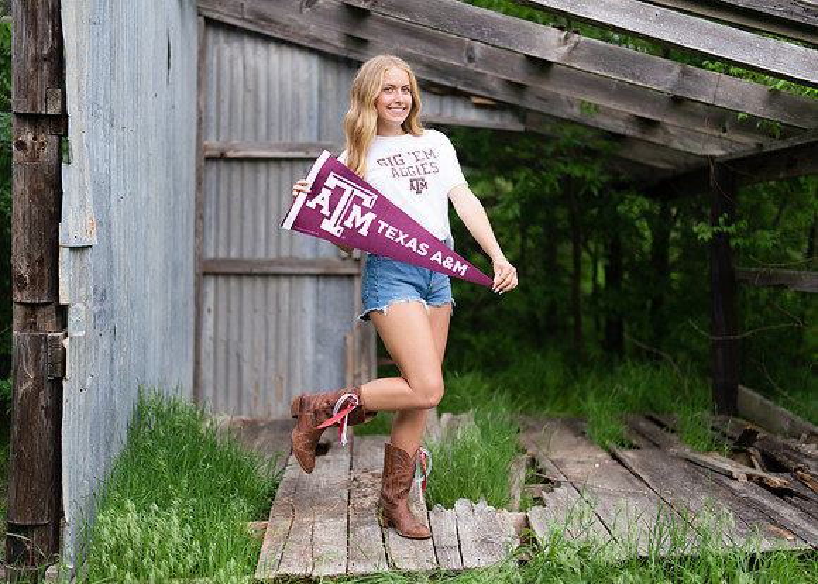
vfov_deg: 26.9
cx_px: 409
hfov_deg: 37.0
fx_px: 1222
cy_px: 292
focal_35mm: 53
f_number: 1.2
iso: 125
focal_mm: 50
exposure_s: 1/640
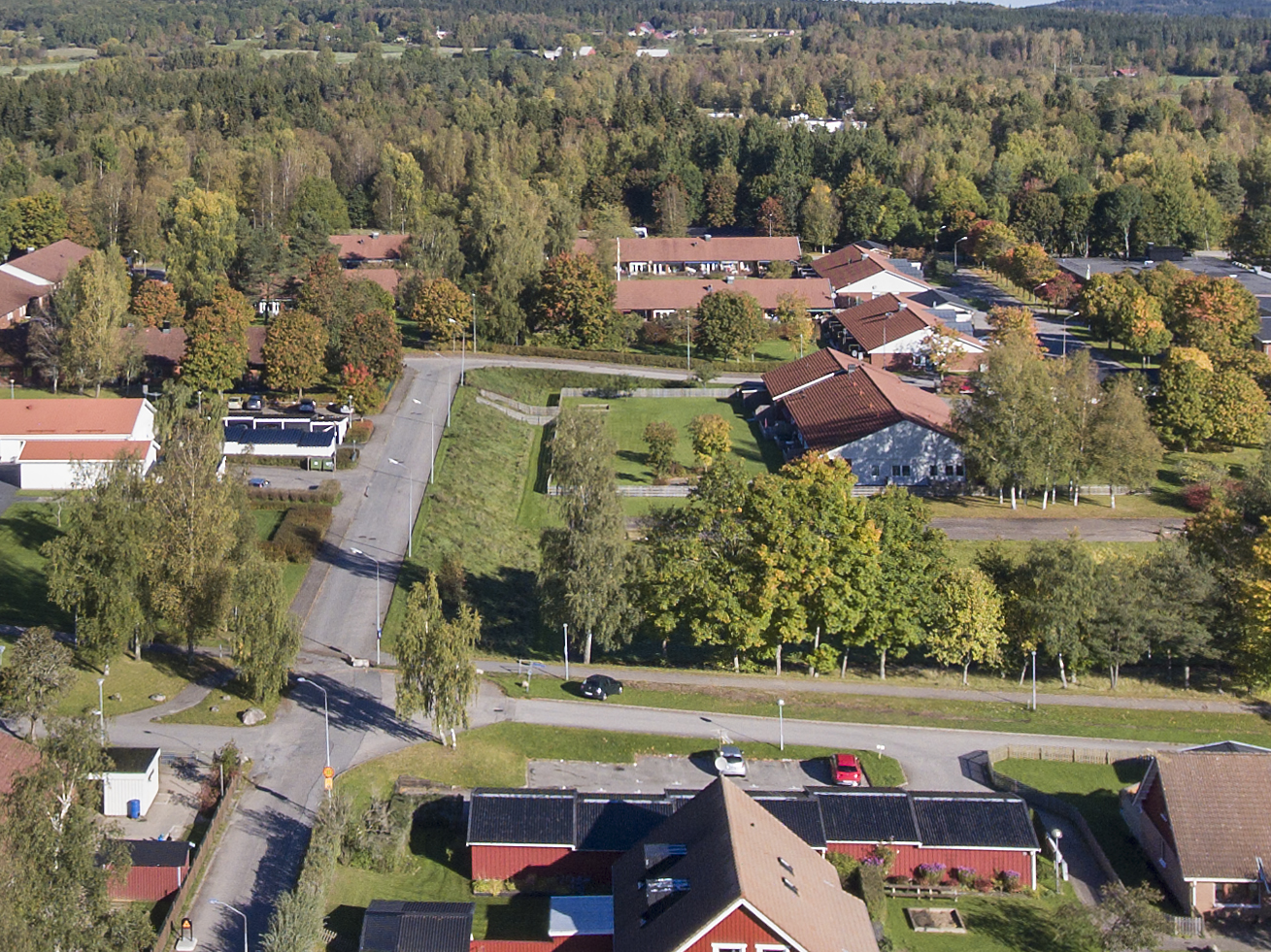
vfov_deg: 23.6
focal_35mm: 61
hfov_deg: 31.1
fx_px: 2239
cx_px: 319
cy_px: 171
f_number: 2.8
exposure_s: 1/750
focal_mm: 3.61
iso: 100
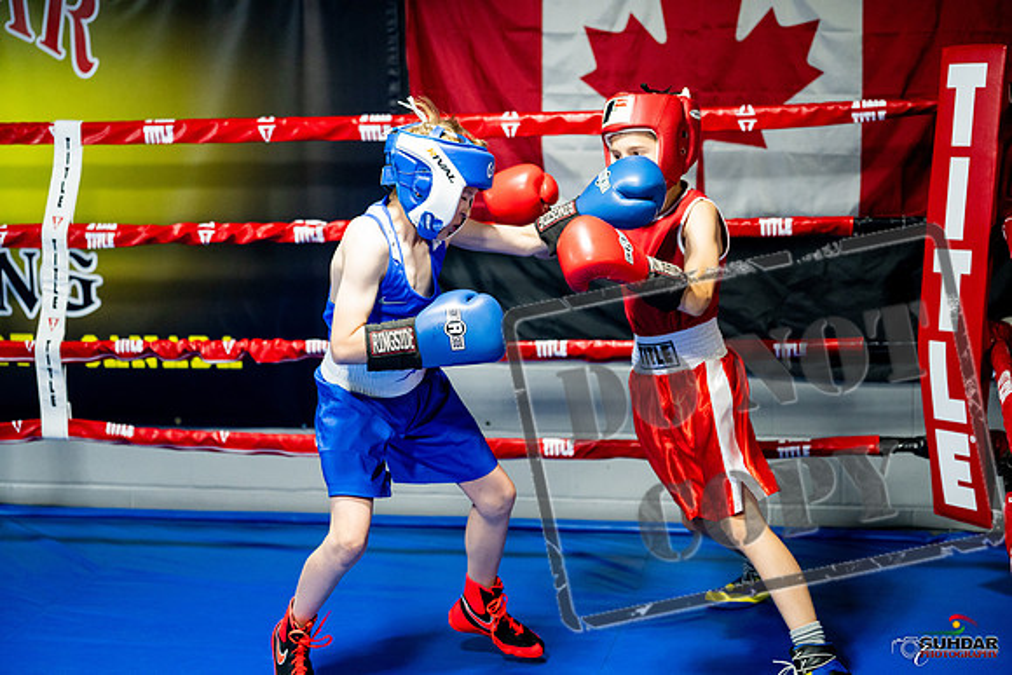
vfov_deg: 20.3
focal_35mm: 67
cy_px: 338
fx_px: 1884
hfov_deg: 30.1
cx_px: 506
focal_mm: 67
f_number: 2
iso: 5000
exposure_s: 1/800
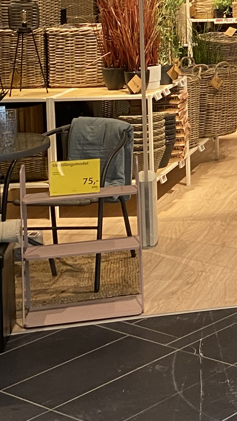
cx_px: 444
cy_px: -19
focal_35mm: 88
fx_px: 983
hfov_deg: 12.4
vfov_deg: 23.0
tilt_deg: -0.5
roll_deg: -0.4
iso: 100
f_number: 1.8
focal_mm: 4.25
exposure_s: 1/50
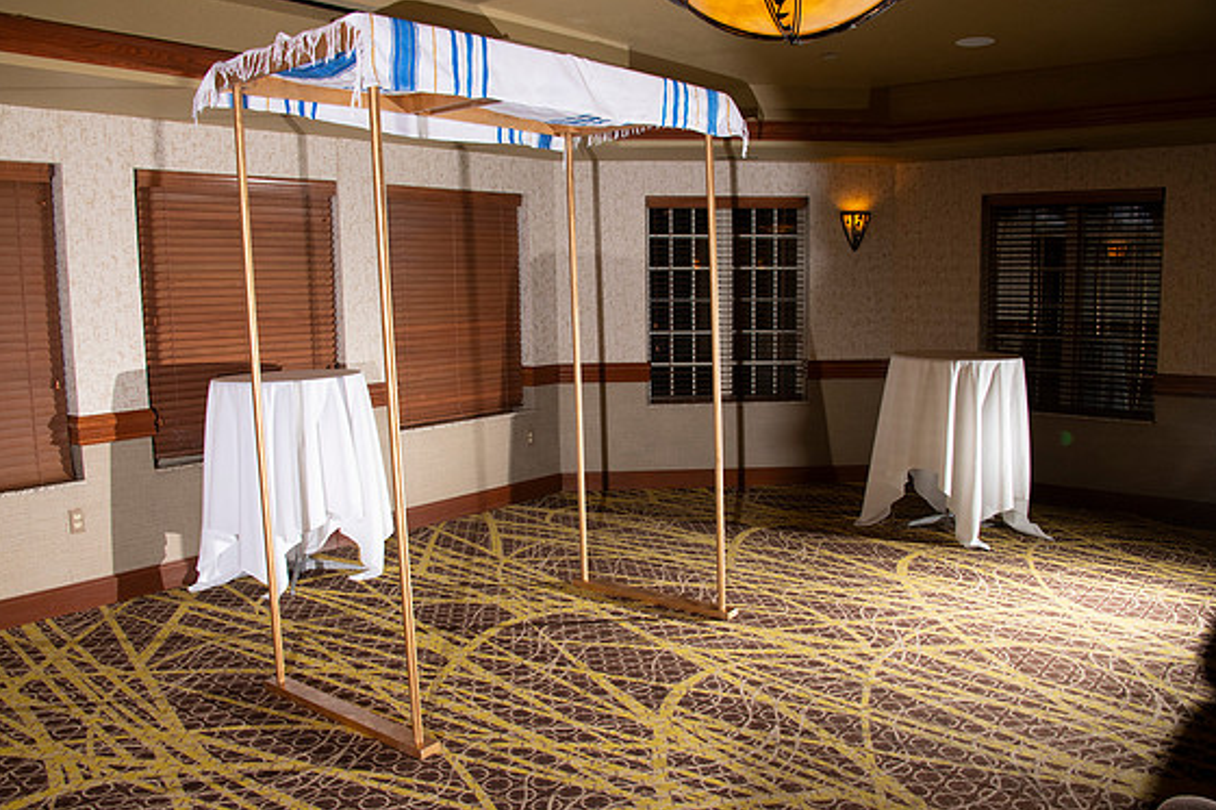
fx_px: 979
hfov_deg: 63.7
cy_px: 416
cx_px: 606
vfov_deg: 44.9
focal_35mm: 29
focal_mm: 28
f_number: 7.1
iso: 1250
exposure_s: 1/160
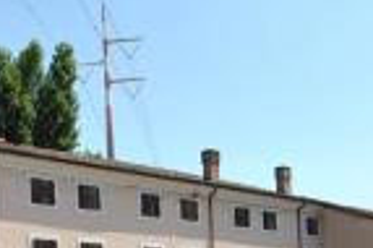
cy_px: 329
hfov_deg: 30.4
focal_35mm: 66
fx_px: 683
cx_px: 136
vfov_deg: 18.9
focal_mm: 14
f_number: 8
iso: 100
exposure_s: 1/250
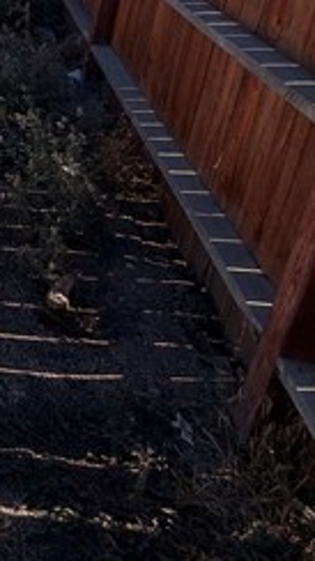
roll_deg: +0.6
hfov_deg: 18.5
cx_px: -322
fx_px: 595
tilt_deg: -18.9
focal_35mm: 40
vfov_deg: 44.9
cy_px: 37
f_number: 2.2
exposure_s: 1/799
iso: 20
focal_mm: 2.22
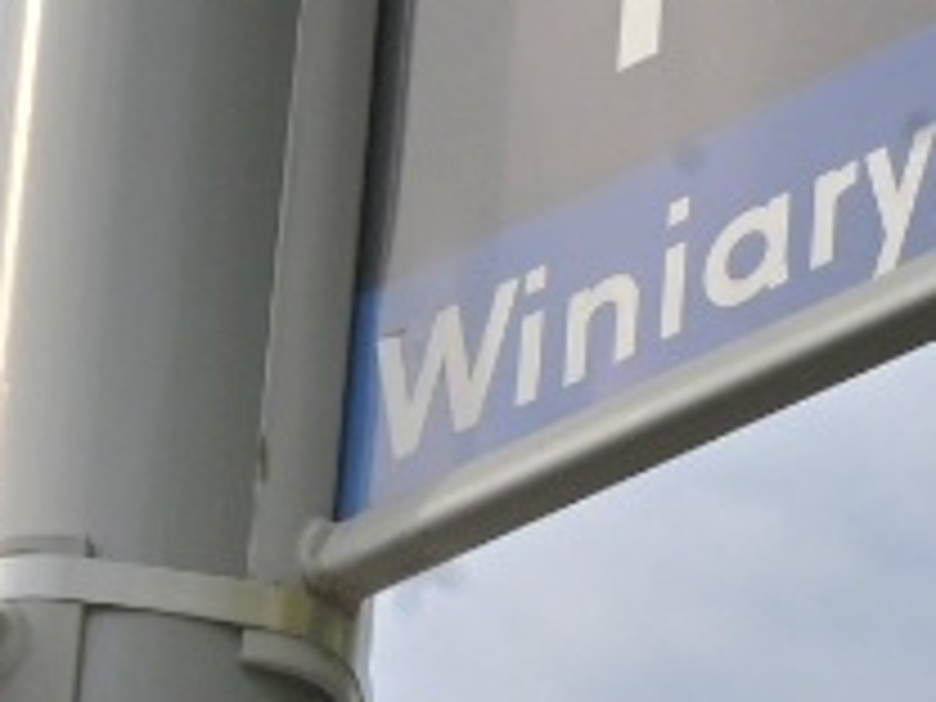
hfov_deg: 3.8
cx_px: 50
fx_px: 14169
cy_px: 454
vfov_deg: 2.8
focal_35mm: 524
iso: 100
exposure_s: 1/200
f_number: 18
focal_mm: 70
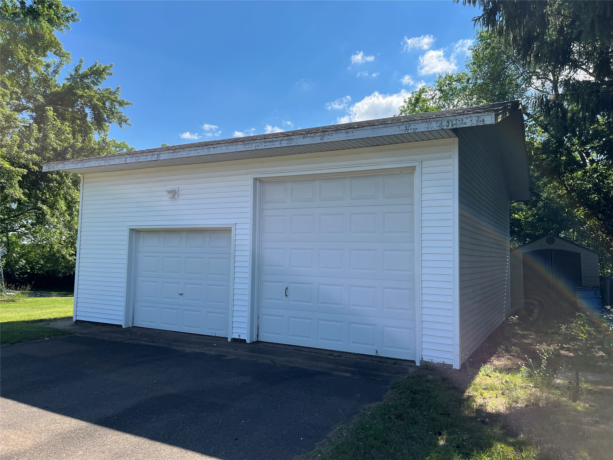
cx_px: 306
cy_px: 230
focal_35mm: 26
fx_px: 460
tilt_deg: +5.4
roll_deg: -1.9
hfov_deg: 67.3
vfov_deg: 53.1
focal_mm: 5.1
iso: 50
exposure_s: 1/2410
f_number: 1.6
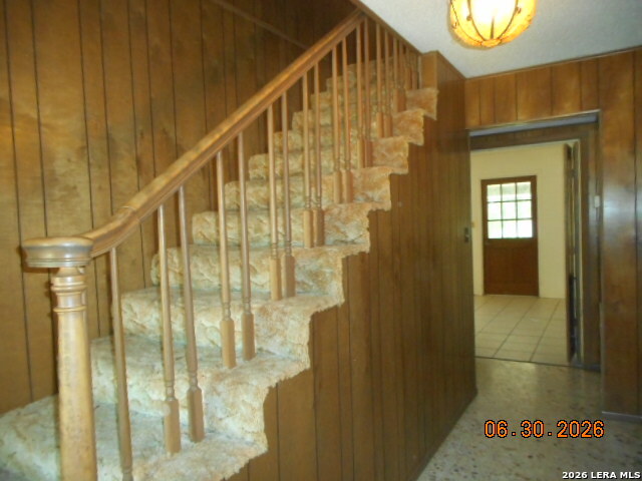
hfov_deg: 69.4
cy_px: 240
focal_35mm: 25
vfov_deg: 54.9
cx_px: 321
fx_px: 464
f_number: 3.7
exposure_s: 1/25
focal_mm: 4.5
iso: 640
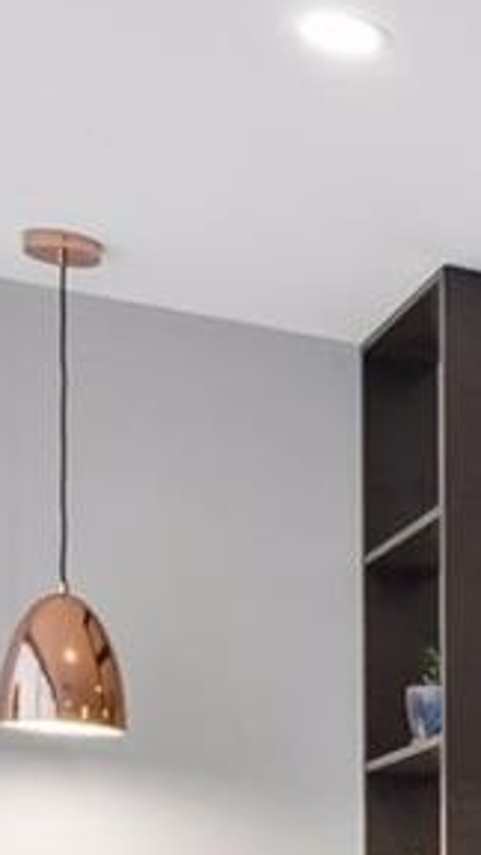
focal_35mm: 99
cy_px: 1161
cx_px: 1440
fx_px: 2245
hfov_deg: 9.5
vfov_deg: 19.6
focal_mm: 17
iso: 400
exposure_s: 1/13
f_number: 9
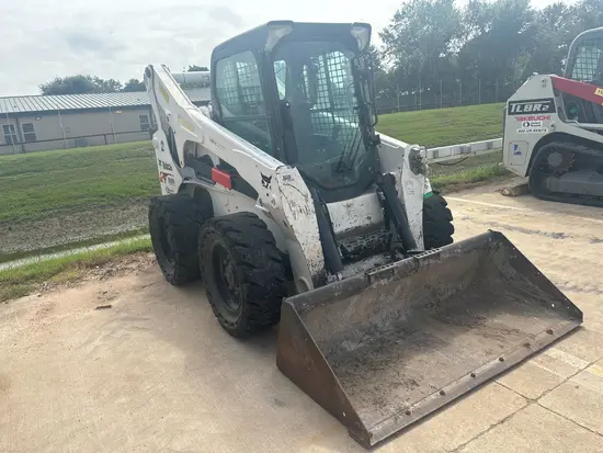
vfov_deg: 53.1
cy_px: 226
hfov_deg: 67.3
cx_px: 302
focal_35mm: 26
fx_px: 453
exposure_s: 1/2398
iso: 50
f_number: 1.6
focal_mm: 5.96
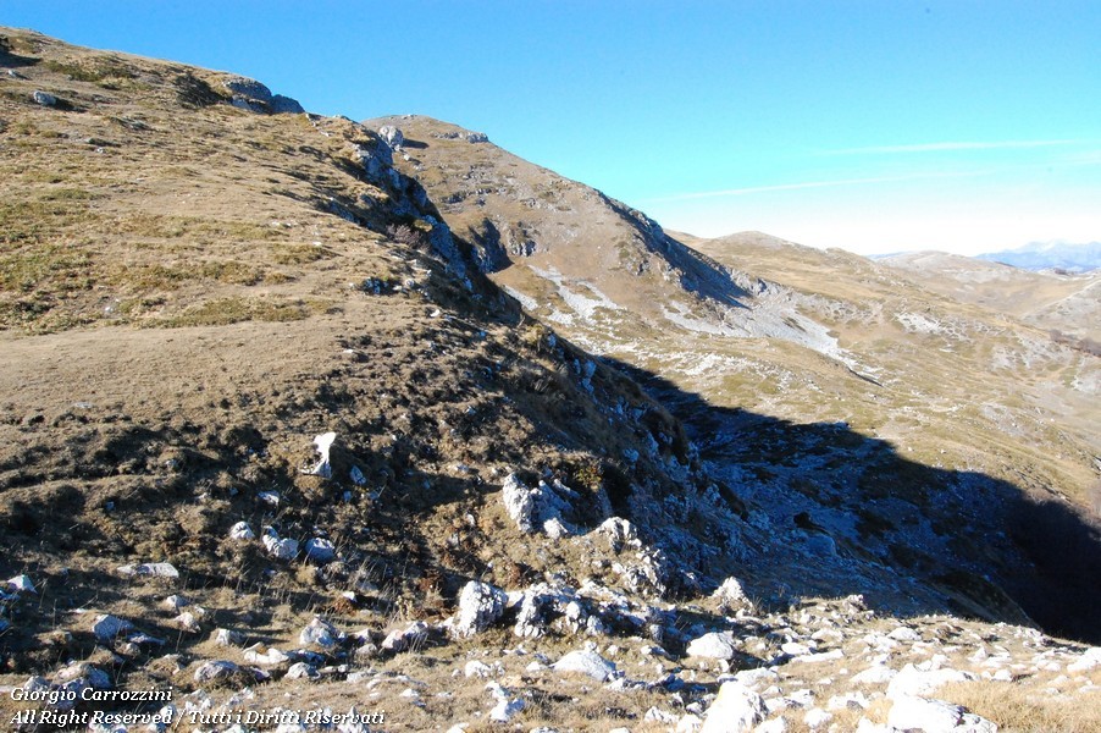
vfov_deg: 47.9
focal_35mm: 27
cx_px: 550
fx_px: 825
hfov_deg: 67.4
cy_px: 366
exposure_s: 1/250
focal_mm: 18
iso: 1600
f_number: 22
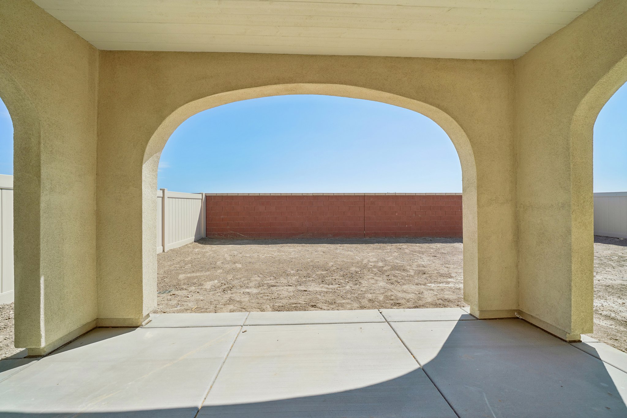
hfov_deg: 112.6
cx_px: 314
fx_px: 209
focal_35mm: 12
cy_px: 209
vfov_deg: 90.0
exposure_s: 1/400
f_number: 8
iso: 100
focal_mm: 12
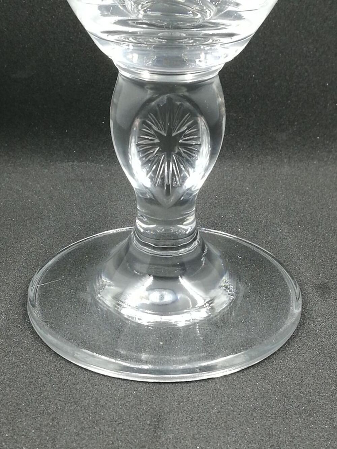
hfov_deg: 19.1
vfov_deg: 25.3
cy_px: 224
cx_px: 168
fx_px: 999
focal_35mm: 77
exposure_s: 1/33.3
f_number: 2.2
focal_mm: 4.5
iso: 160
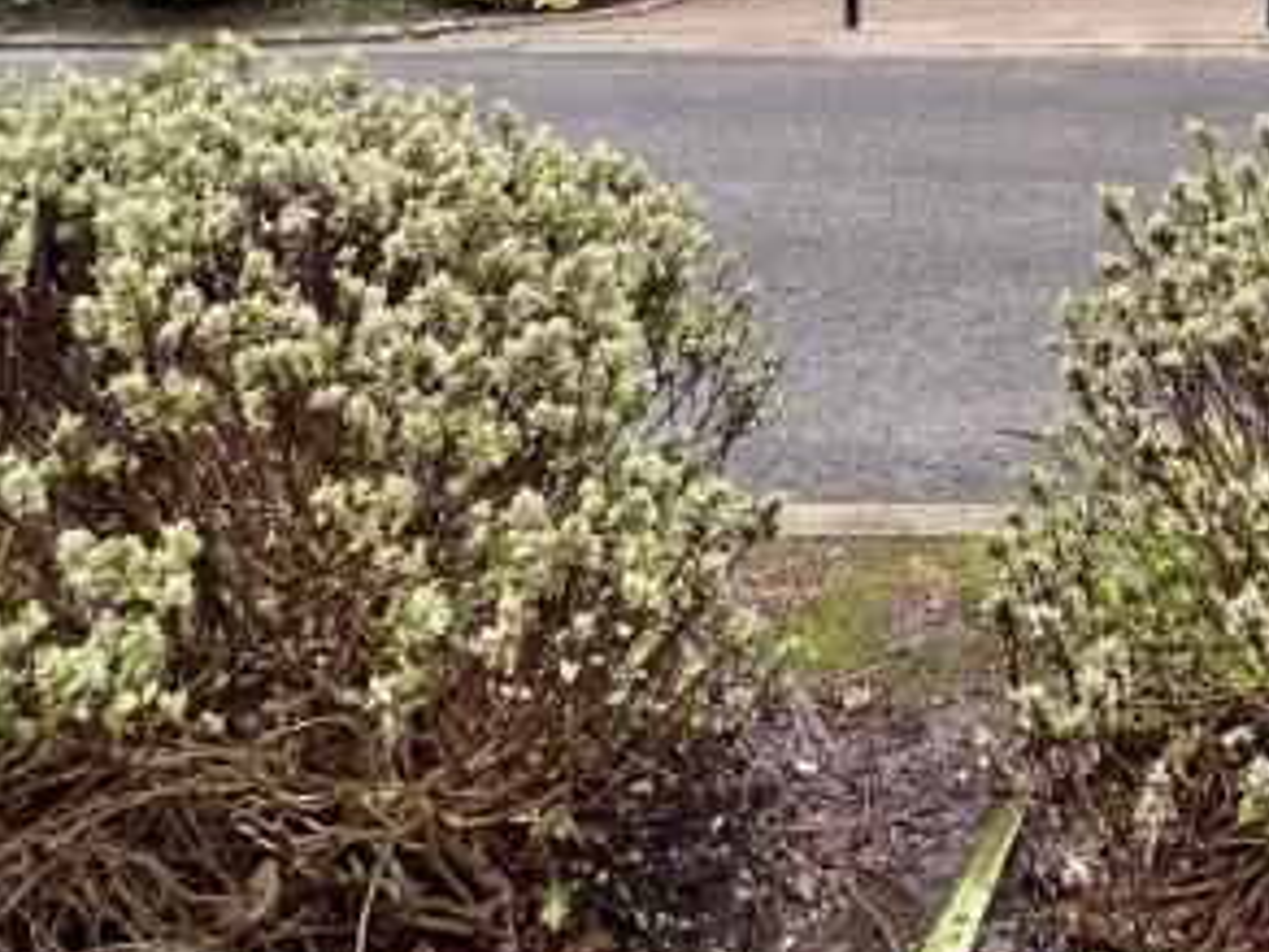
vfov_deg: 29.7
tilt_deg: +3.1
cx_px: 1145
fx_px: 1393
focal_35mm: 38
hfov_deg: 44.5
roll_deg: +0.2
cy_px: -304
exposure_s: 1/99
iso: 64
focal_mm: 1.57
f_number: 1.8
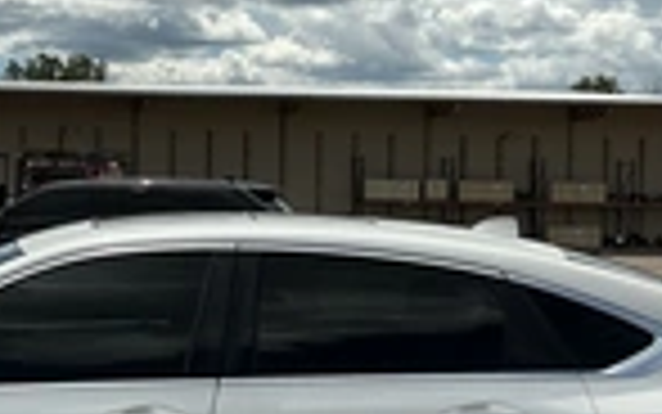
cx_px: 149
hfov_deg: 25.2
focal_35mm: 81
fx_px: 1462
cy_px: 225
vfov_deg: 16.1
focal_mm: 3
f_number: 1.8
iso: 25
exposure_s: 1/3125
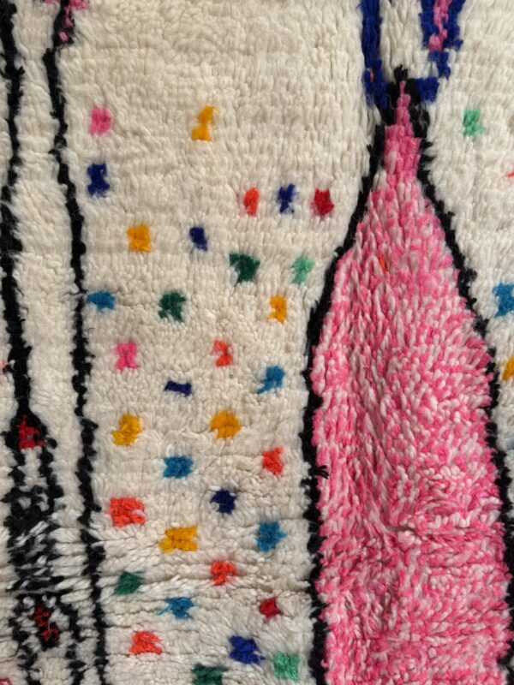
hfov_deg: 56.8
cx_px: 257
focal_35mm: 24
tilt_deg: -7.4
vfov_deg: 71.6
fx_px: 475
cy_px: 342
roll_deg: -0.6
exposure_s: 1/180
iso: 64
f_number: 1.78
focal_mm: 6.76
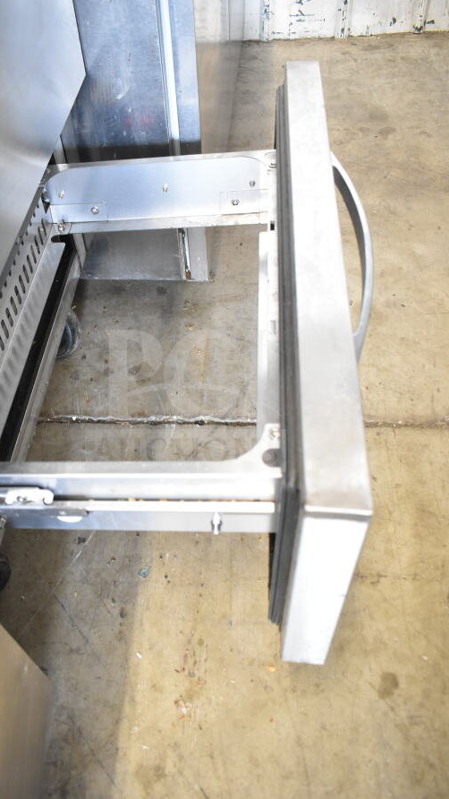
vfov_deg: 66.1
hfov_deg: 40.1
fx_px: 614
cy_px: 400
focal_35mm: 29
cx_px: 185
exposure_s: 1/30
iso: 2500
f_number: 3.5
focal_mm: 18
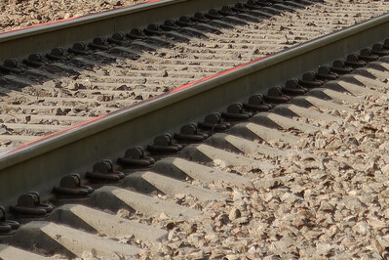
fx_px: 3348
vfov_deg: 4.4
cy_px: -223
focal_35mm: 310
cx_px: 396
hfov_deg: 6.6
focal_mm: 55
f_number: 5.6
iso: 200
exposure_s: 1/500
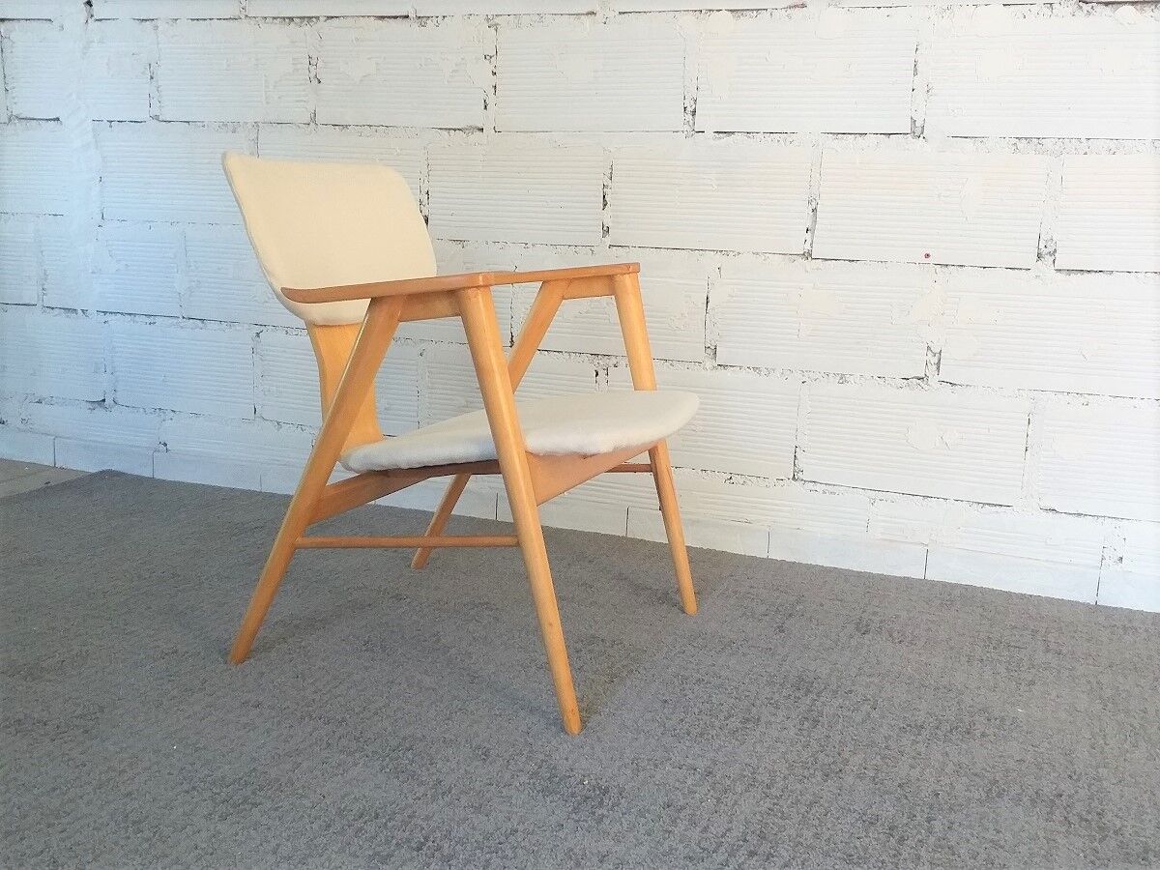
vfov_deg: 53.1
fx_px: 871
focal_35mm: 26
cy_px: 435
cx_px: 580
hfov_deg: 67.3
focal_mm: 3.6
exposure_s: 1/50
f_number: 1.9
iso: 200
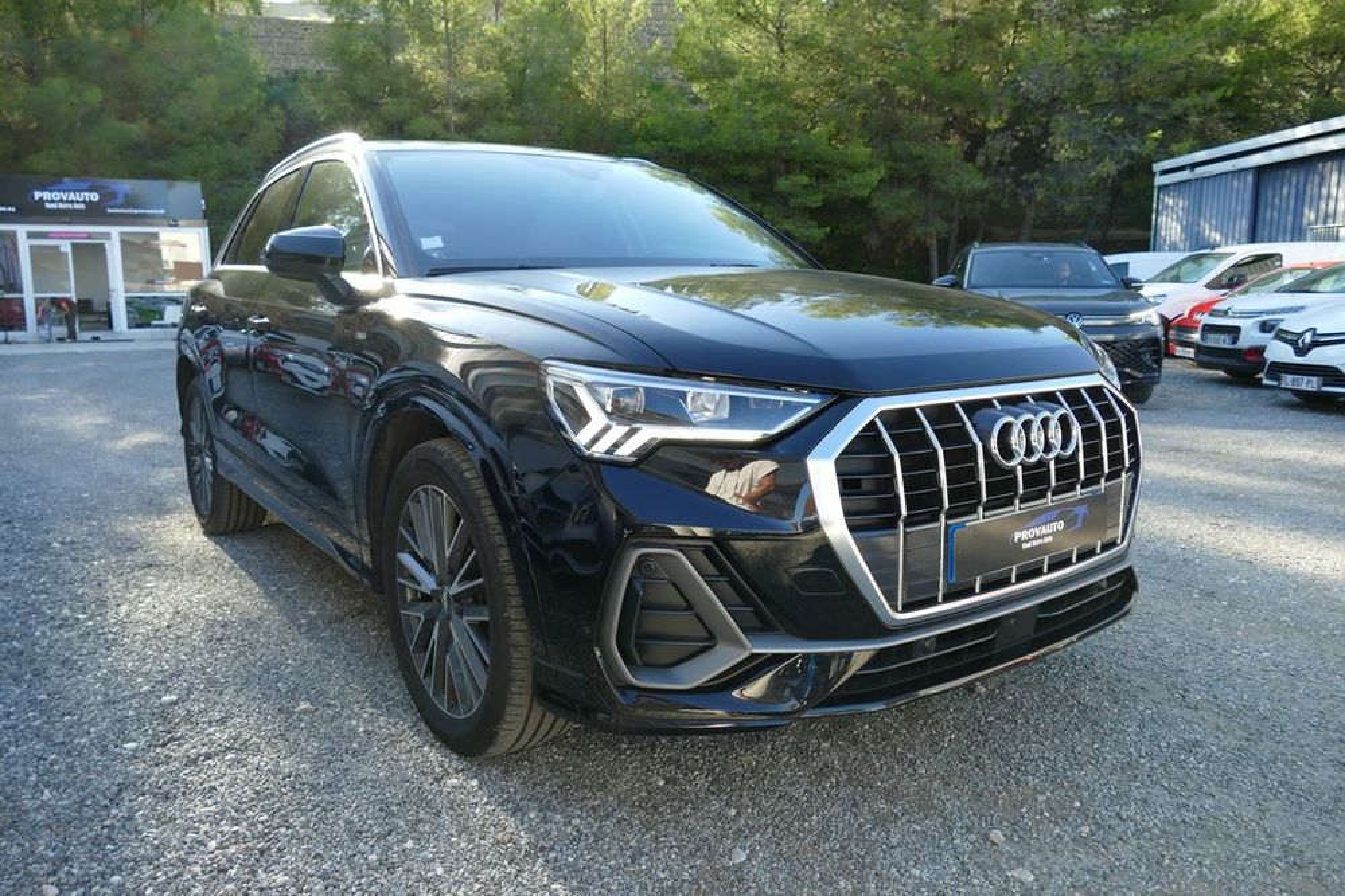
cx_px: 672
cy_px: 448
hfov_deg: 71.5
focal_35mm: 25
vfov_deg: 51.3
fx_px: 934
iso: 125
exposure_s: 1/250
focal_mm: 9.12
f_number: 2.8
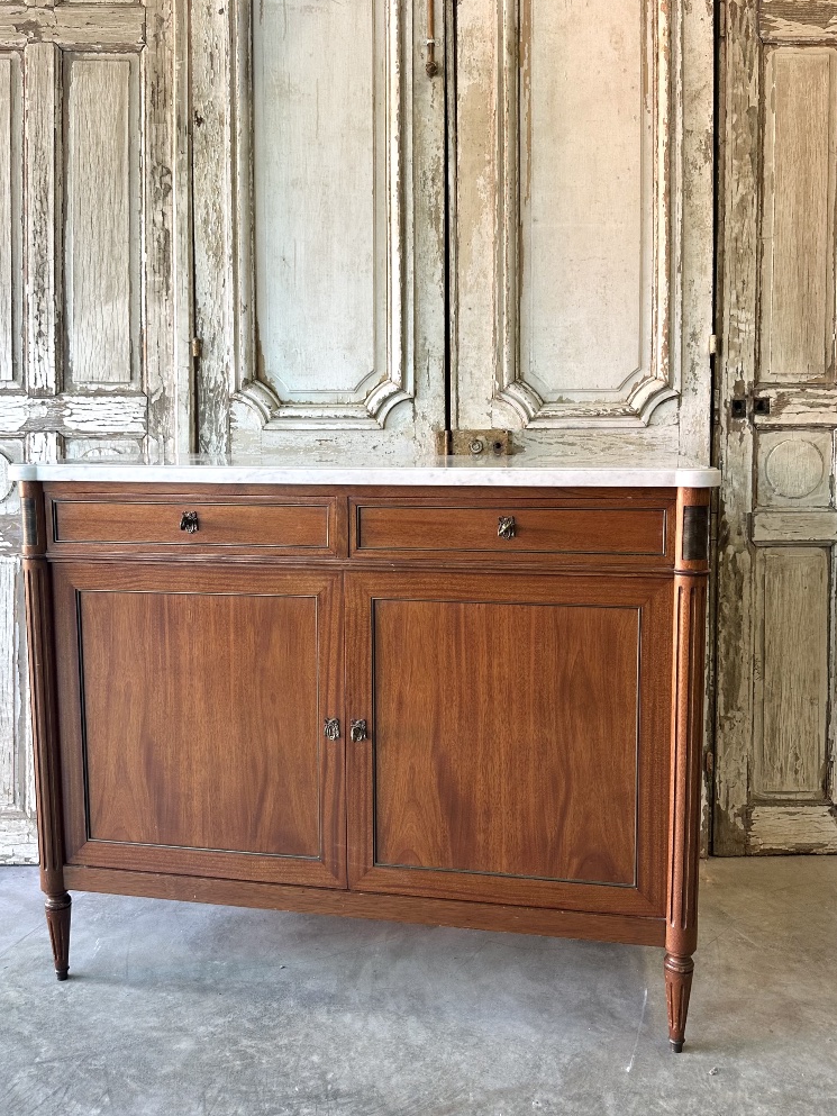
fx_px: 935
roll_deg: +0.1
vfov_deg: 61.6
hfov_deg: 48.2
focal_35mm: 29
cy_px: 532
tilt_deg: -6.2
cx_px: 407
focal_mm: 6.86
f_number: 1.78
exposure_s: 1/100
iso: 80
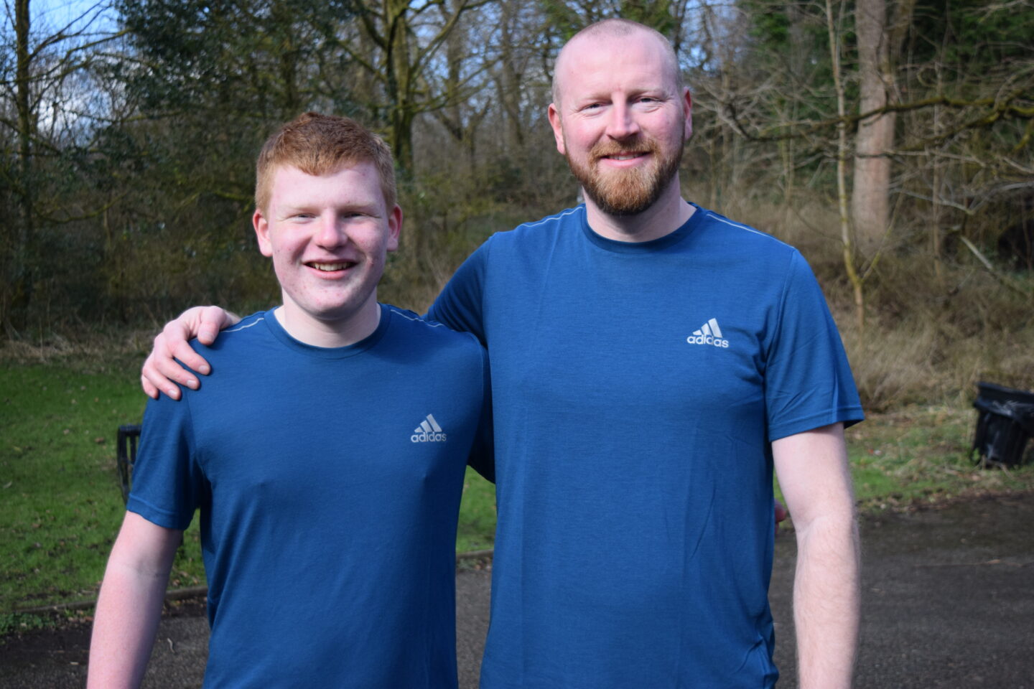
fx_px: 1249
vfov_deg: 30.8
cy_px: 344
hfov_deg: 45.0
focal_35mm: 44
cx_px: 517
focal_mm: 29
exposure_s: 1/1000
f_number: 4.2
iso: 450
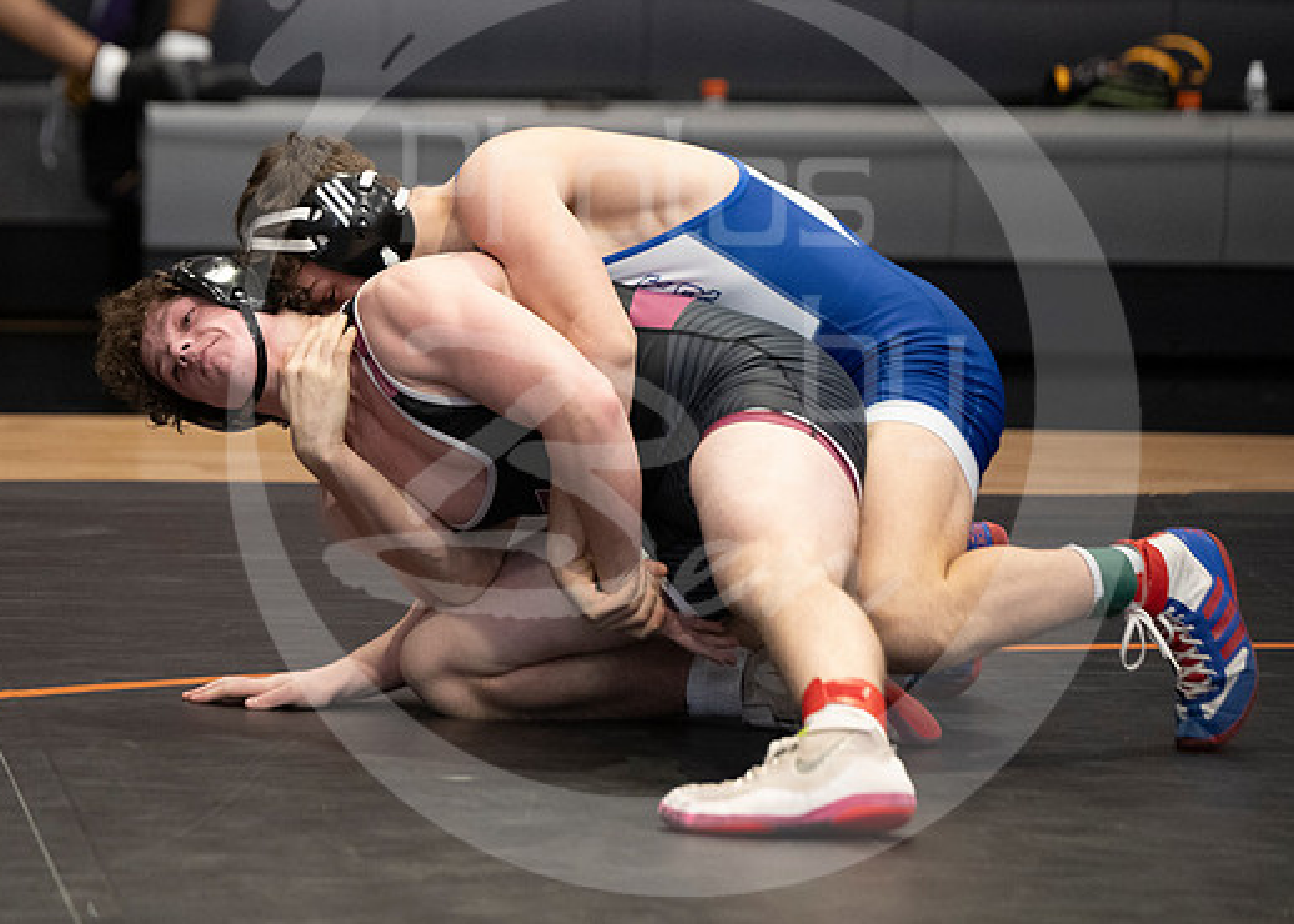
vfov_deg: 4.5
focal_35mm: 318
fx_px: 11687
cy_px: 220
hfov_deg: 6.3
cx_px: 399
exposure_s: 1/1000
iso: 3200
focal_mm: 190
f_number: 2.8
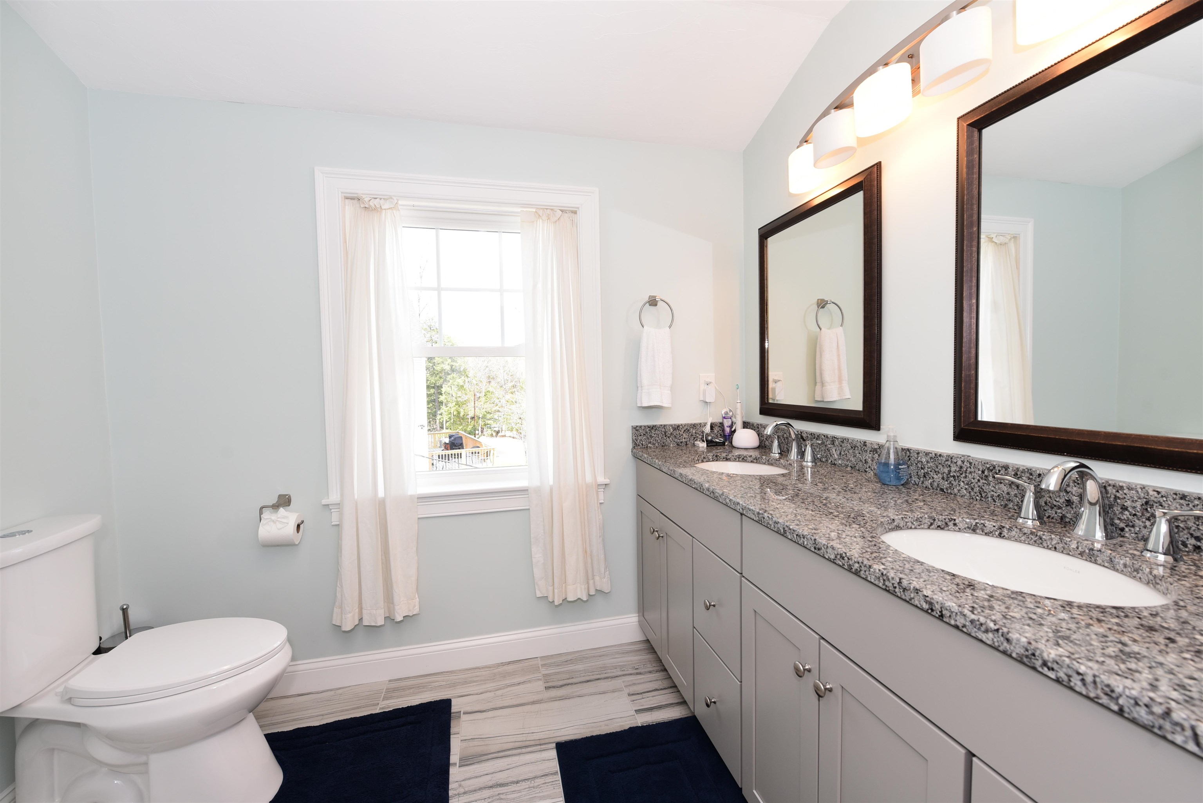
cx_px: 602
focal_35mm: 14
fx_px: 468
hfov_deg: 104.2
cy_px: 402
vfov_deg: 81.2
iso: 280
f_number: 7.1
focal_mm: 14
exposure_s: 1/60
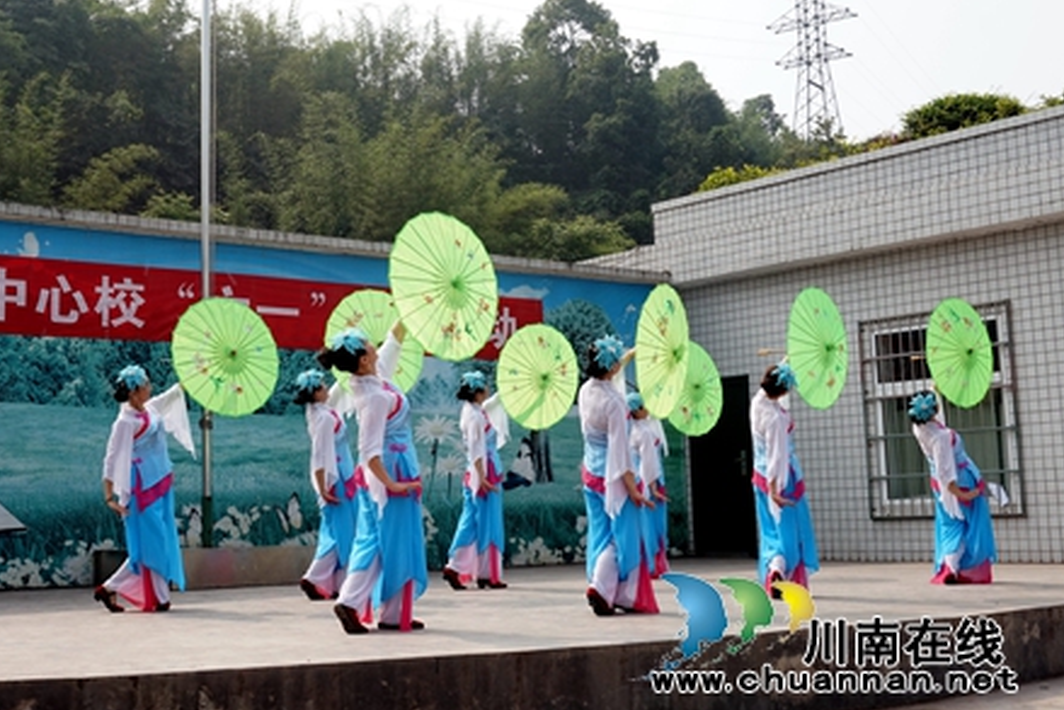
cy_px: 333
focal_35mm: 41
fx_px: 1212
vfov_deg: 32.6
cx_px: 470
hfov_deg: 47.3
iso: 160
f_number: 11
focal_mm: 24
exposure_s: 1/125
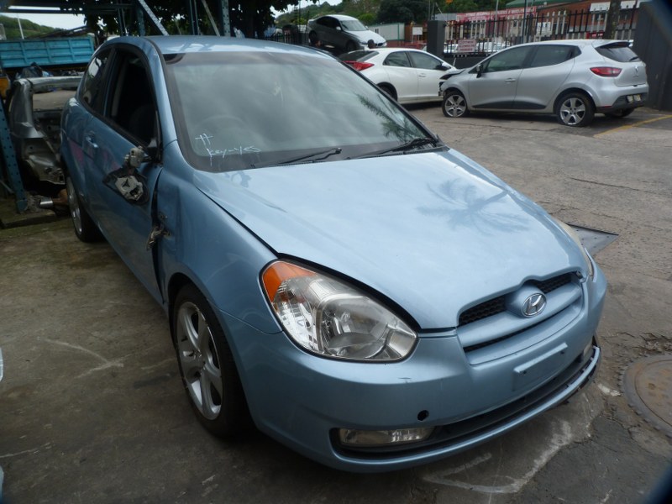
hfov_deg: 69.4
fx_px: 485
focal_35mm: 25
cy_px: 252
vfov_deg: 54.9
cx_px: 336
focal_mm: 4.5
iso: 80
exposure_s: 1/250
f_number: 4.5
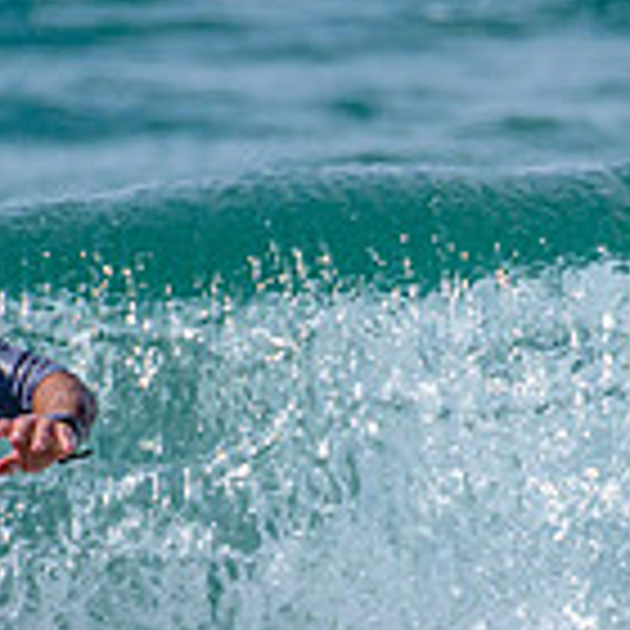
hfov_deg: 0.6
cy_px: 763
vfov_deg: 0.6
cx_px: -109
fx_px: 58354
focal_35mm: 2834
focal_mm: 660
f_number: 11
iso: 800
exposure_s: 1/2000
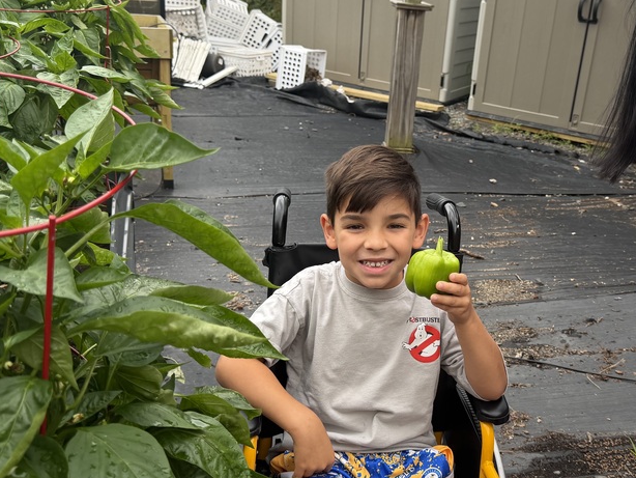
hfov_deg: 46.3
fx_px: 735
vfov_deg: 36.0
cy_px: 228
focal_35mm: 40
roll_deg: -6.3
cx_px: 405
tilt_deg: -21.5
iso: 100
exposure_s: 1/1075
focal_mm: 6.76
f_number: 1.78
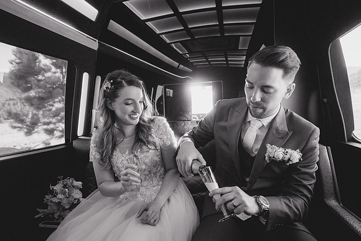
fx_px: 196
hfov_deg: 85.3
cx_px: 180
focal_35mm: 20
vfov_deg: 63.2
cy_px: 120
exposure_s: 1/320
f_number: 2.8
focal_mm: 18
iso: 3200
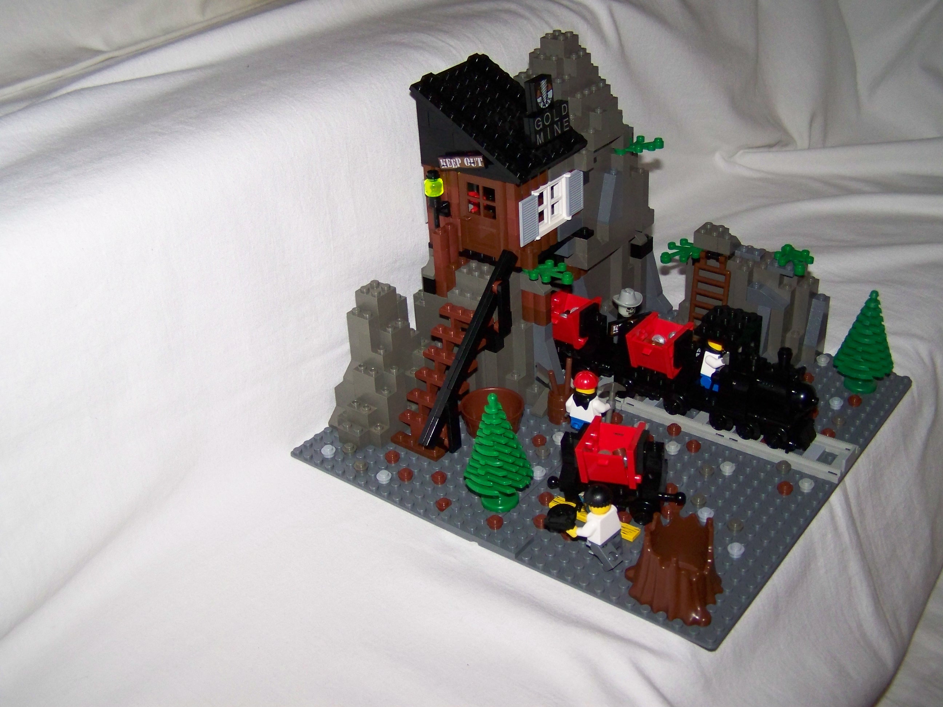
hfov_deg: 49.0
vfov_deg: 37.7
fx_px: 1035
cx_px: 472
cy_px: 354
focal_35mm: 38
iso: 200
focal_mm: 6.3
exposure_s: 1/30
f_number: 2.8
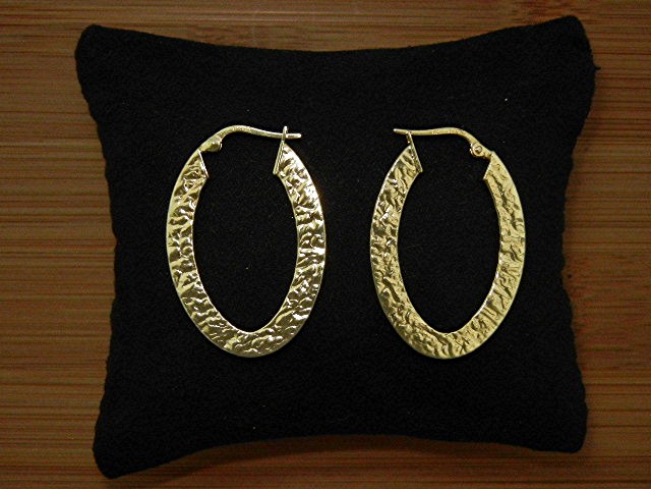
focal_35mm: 59
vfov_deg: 24.8
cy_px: 244
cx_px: 326
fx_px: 1110
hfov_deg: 32.7
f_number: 8
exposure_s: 1/30
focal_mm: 10.6
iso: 729
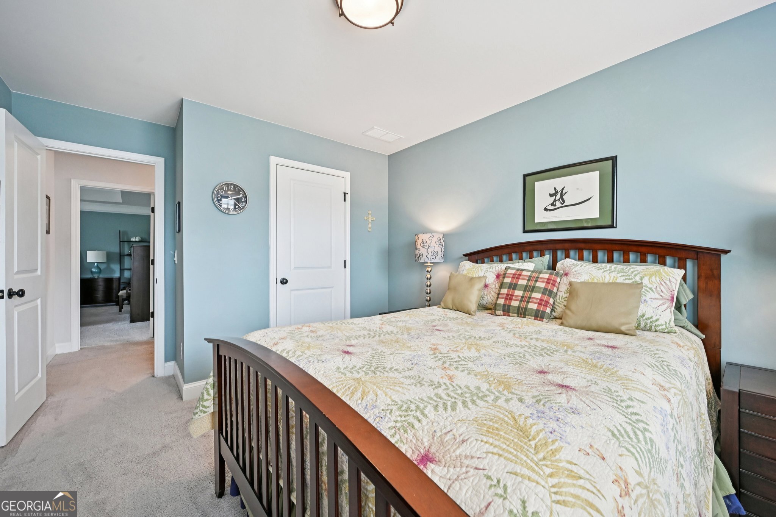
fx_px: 302
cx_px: 388
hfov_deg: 104.3
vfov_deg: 81.2
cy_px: 258
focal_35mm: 14
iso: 280
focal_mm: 14
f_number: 8
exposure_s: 1/15
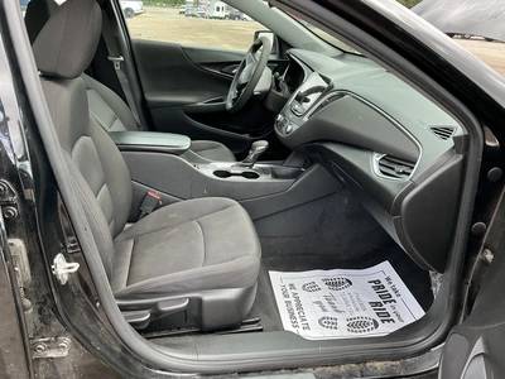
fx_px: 408
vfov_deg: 49.7
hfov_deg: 63.4
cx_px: 252
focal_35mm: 28
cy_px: 190
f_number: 1.8
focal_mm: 3
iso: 32
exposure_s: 1/122
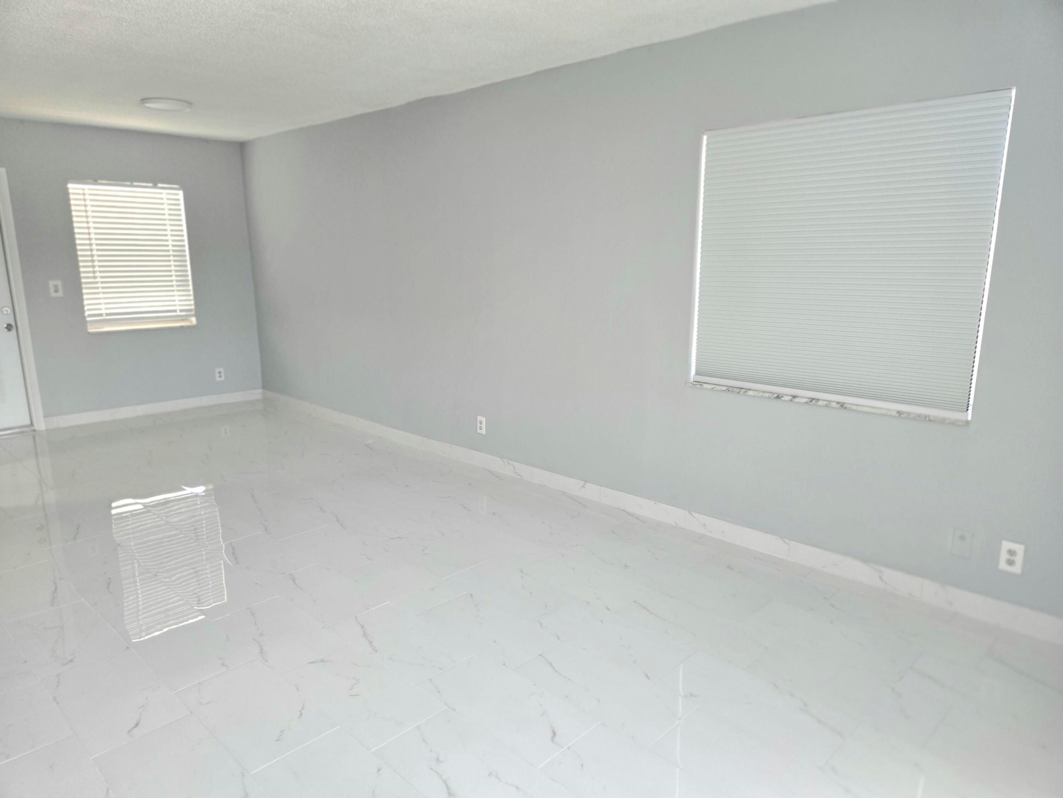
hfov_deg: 73.9
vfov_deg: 58.9
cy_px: 399
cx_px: 532
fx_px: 706
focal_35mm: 23
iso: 160
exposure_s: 1/120
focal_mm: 5.4
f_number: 1.8
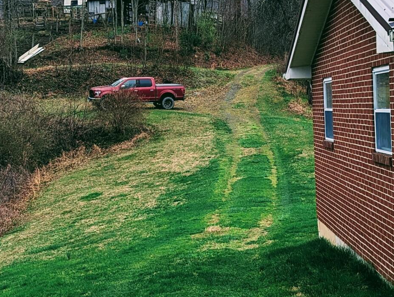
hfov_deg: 25.0
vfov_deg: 18.9
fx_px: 889
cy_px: 110
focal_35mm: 78
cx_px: 216
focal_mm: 6.81
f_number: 1.85
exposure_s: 1/599
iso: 43
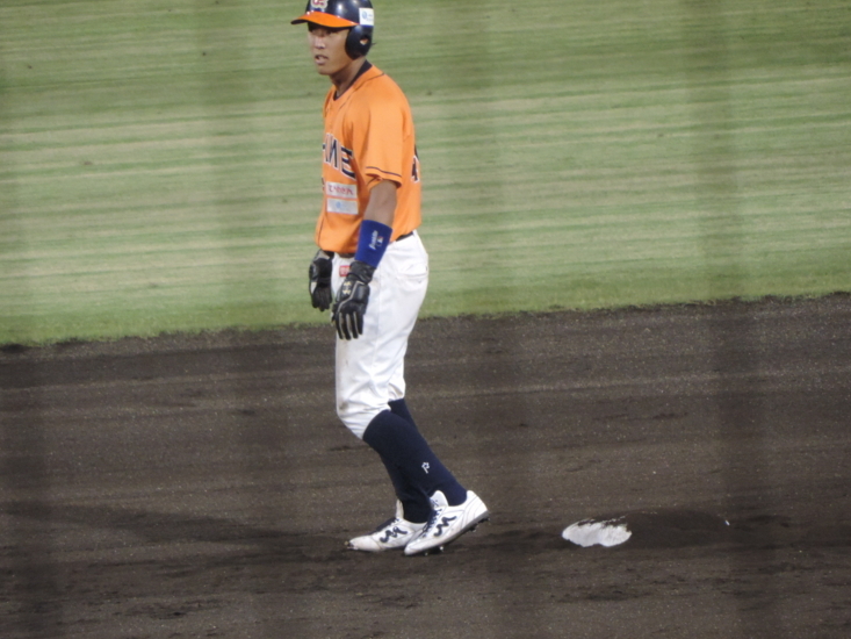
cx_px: 409
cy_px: 324
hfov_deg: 2.3
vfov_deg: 1.7
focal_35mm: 873
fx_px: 21465
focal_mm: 142.6
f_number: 5.2
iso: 800
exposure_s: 1/60
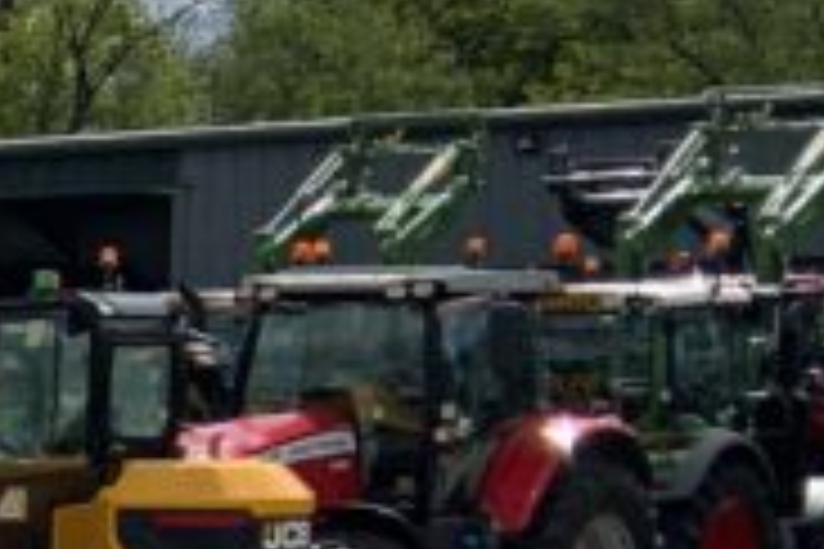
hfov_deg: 10.0
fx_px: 3868
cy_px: 706
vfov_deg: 8.0
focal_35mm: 169
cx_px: -1423
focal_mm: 3
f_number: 1.8
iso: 20
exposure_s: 1/2959
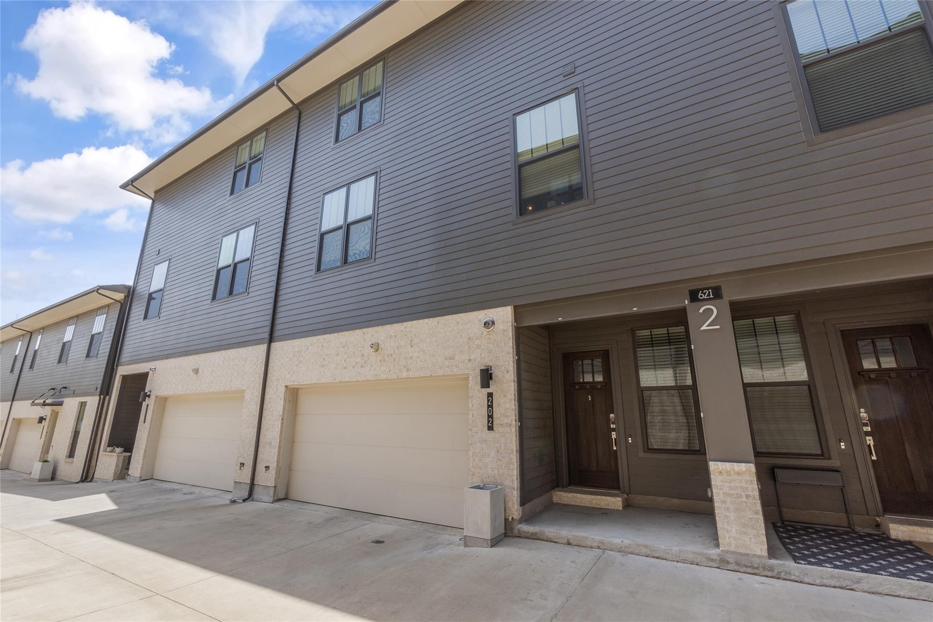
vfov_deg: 77.3
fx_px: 389
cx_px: 466
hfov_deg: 100.4
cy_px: 311
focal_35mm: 15
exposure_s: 1/640
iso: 200
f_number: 11
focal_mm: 10
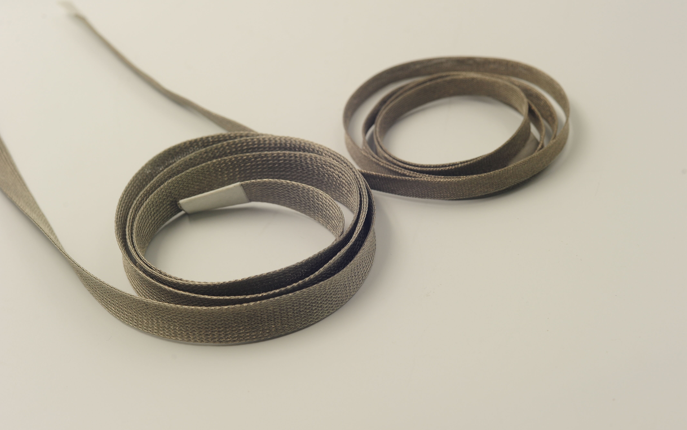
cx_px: 343
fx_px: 955
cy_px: 219
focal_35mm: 51
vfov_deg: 25.3
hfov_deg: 39.6
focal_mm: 50
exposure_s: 1/100
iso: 400
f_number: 9
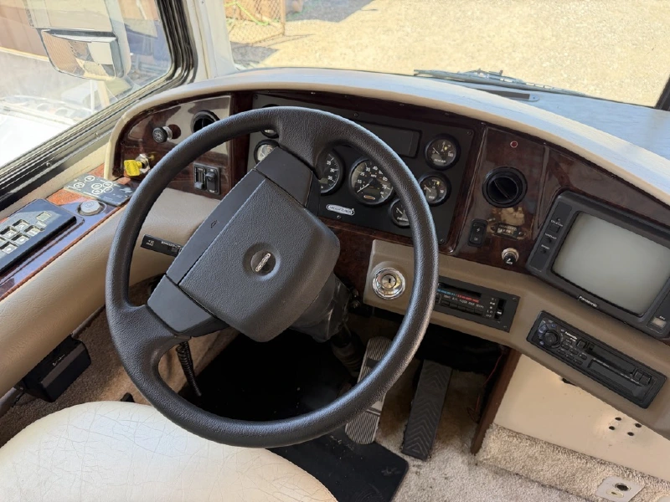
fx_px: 465
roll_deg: -2.6
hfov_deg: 71.6
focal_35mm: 24
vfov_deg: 56.8
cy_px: 251
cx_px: 335
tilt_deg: -37.6
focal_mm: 6.76
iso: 100
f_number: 1.78
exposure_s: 1/188
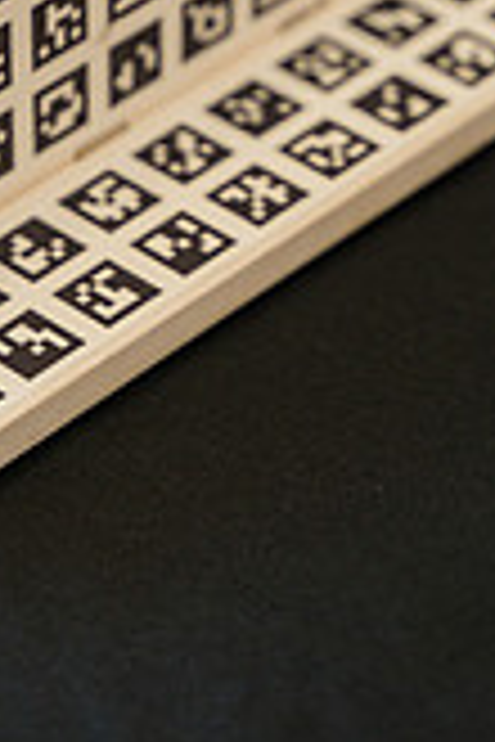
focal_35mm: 204
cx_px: -58
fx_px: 4207
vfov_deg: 10.0
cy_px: -94
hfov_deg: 6.7
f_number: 3.2
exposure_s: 1/400
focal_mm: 75
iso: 400
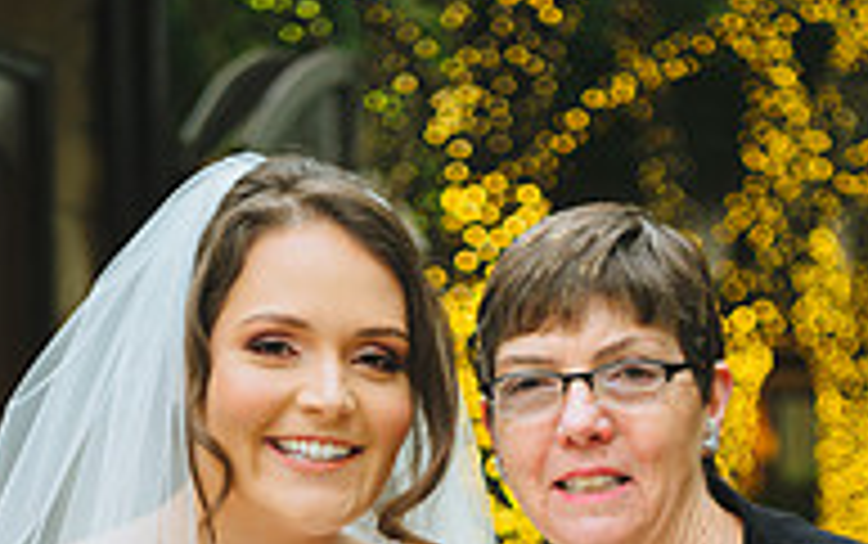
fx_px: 3480
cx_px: 506
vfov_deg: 8.7
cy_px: 845
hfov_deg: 14.2
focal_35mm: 147
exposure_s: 1/200
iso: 200
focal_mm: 62
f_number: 2.8
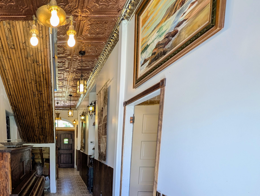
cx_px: 59
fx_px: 158
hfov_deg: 72.4
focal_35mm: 21
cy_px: 166
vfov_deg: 57.2
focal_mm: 2.23
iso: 43
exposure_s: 1/60
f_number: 1.95
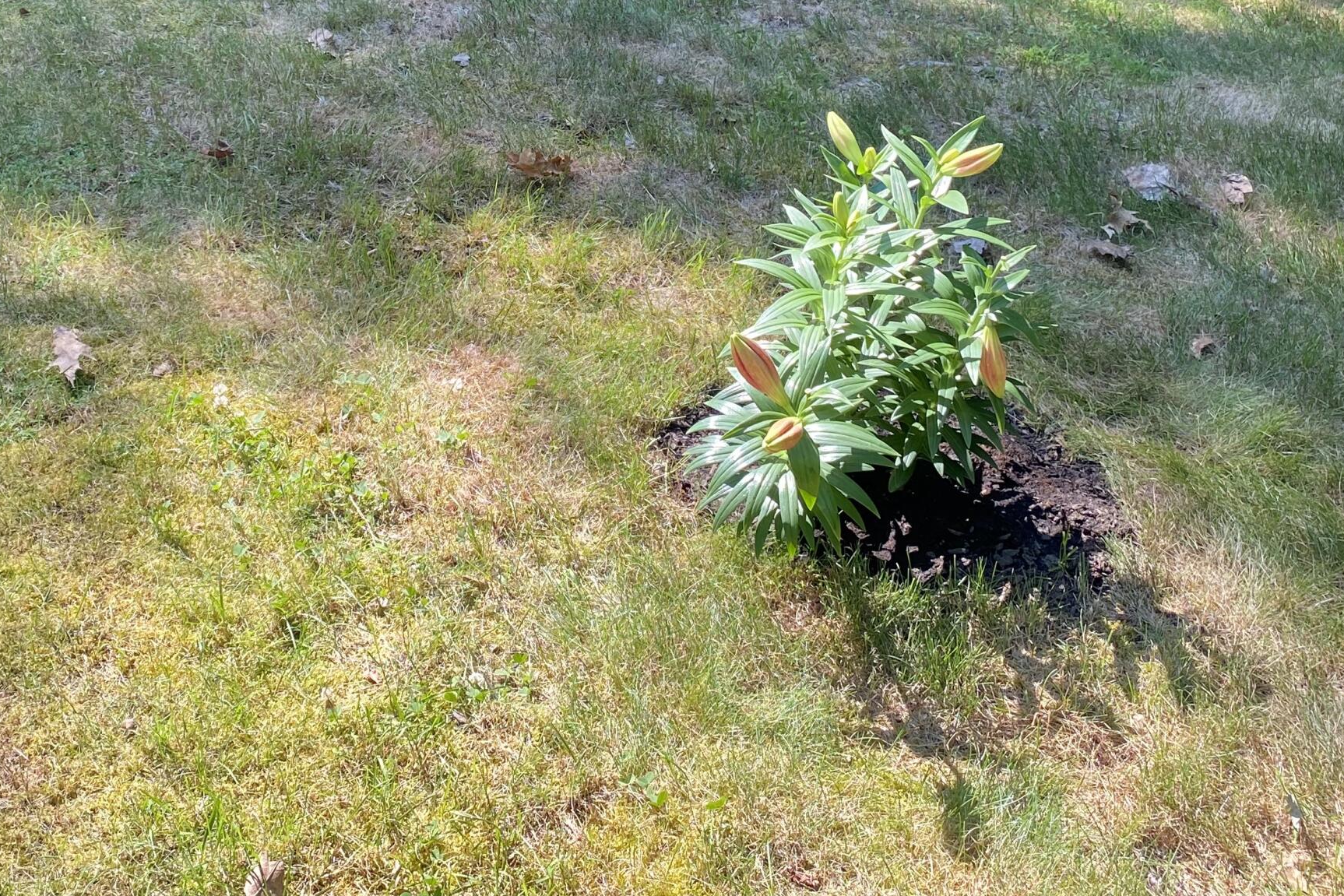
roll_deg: +4.0
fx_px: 1755
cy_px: 53
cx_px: 491
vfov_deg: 27.4
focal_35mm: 47
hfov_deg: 41.6
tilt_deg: -24.8
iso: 32
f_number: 1.8
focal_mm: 4.25
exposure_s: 1/262
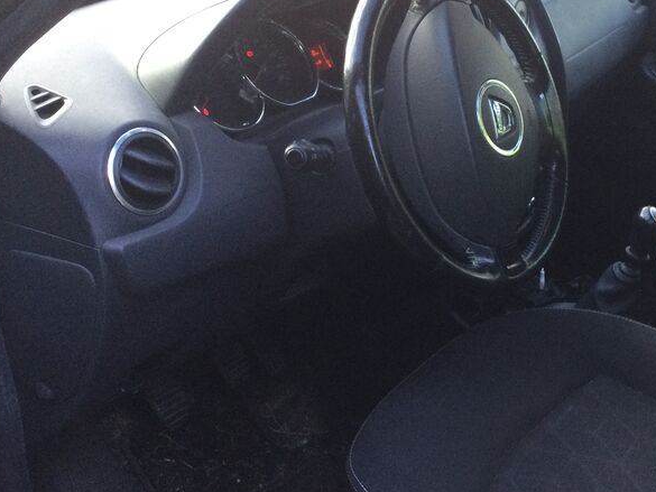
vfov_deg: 27.5
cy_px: 205
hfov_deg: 35.5
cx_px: 477
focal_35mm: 53
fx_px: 1005
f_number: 2.4
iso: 64
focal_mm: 3.3
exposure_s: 1/33
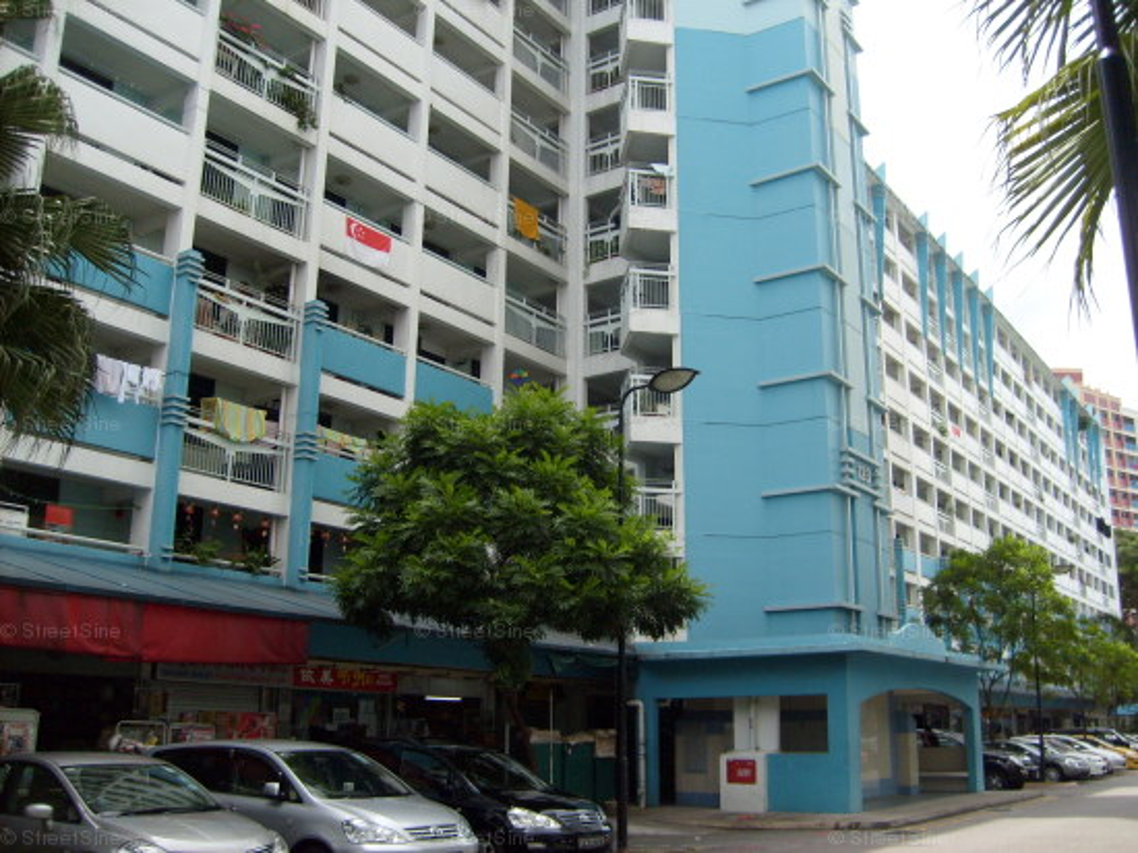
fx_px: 1150
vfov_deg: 40.7
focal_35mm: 35
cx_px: 569
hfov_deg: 52.6
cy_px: 426
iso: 80
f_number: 7.1
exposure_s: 1/125
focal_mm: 5.8
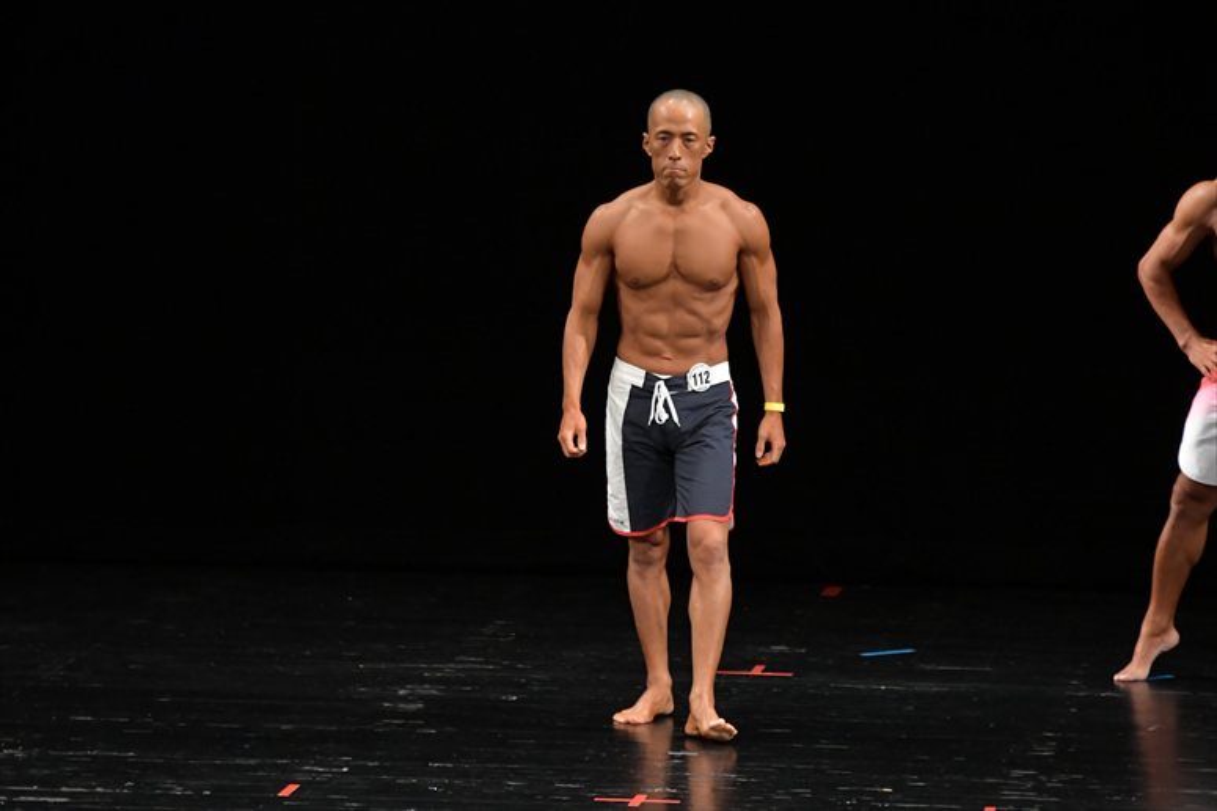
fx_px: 9630
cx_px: 608
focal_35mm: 285
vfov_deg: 4.8
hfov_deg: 7.2
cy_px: 406
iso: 3200
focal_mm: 190
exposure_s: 1/400
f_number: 5.6
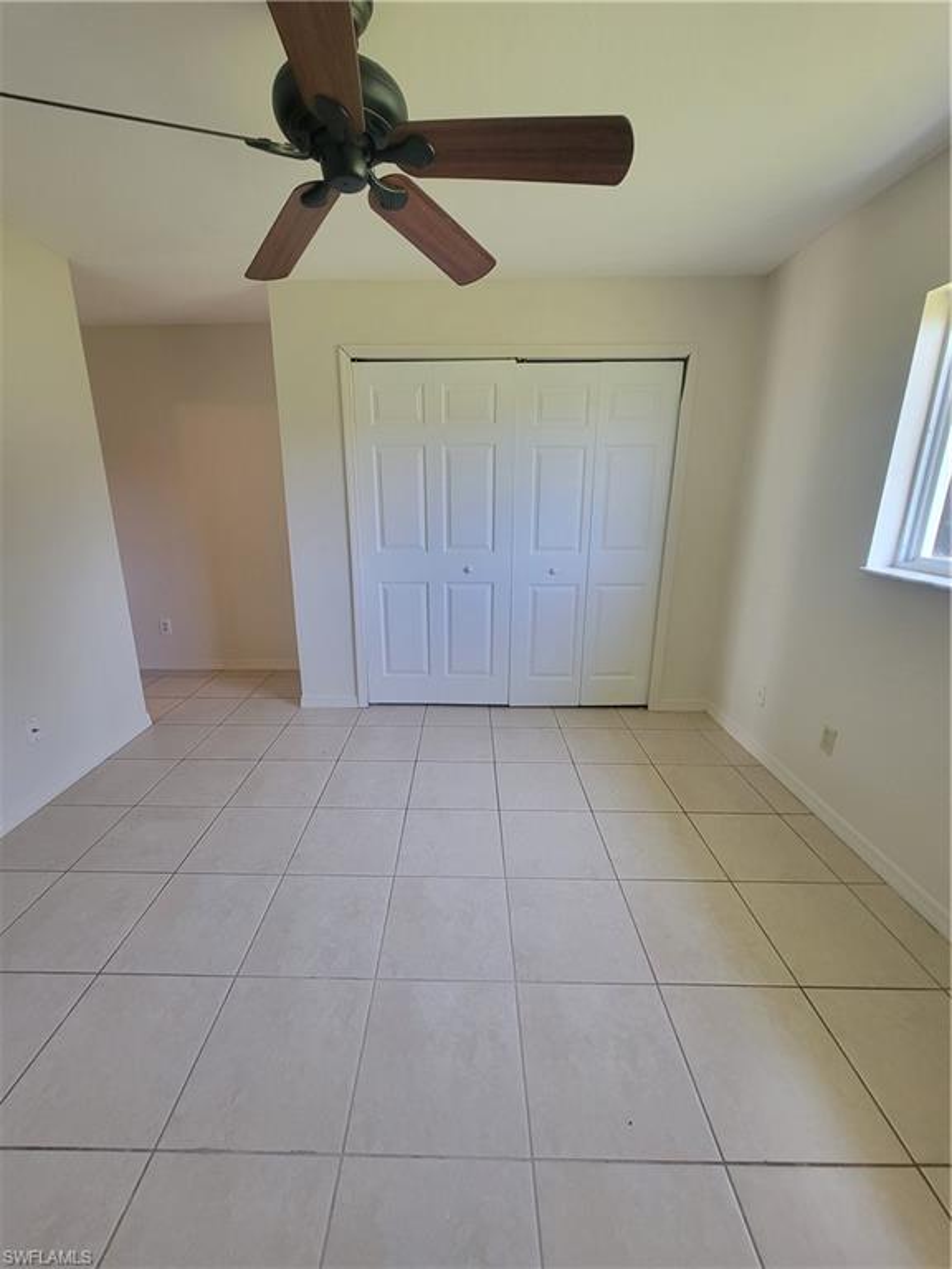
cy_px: 634
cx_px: 476
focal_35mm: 13
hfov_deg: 89.9
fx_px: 477
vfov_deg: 106.2
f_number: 2.2
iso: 125
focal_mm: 2.2
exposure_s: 1/60
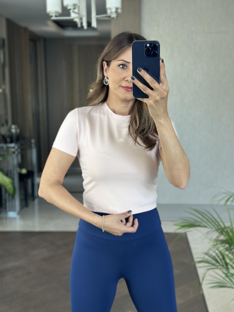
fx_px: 442
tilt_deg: -17.6
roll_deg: +0.6
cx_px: 117
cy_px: 155
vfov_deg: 38.9
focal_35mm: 49
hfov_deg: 29.7
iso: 125
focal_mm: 6.86
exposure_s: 1/97
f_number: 1.78
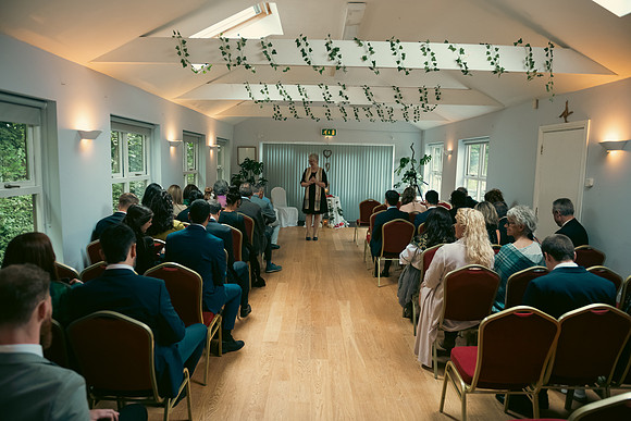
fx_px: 421
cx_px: 316
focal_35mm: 24
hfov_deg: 73.7
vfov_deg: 53.2
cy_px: 210
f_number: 3.5
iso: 1000
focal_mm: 24
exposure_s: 1/160
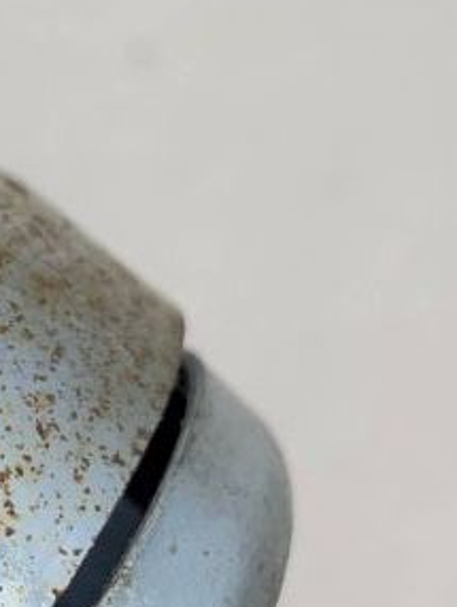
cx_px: -21
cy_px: 127
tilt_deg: -73.1
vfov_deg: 17.9
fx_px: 1916
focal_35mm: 109
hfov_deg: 13.4
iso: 80
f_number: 1.6
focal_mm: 4.2
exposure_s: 1/100
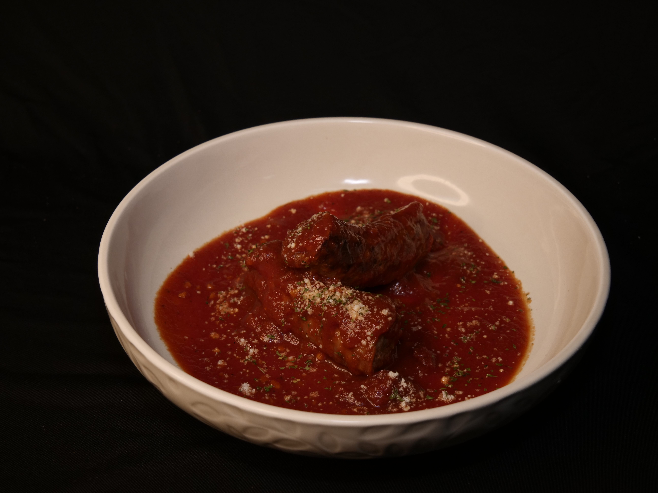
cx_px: 329
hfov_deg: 34.3
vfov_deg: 26.1
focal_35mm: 56
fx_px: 1064
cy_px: 246
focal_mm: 28
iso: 400
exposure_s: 1/250
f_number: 5
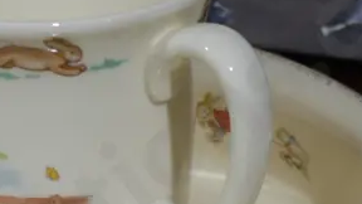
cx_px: 23
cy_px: 269
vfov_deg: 6.2
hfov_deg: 11.0
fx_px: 1862
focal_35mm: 194
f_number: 5.3
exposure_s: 1/60
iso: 320
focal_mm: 25
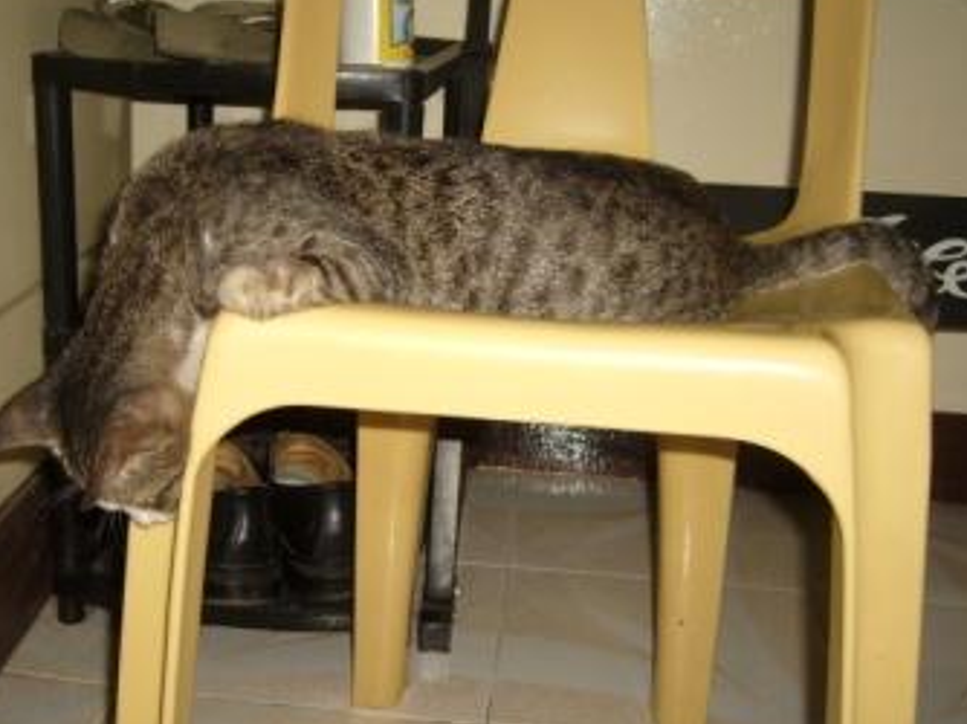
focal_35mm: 47
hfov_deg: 40.3
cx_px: 382
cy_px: 359
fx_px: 1312
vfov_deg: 30.8
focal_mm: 5.8
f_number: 2.8
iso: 100
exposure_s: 1/30
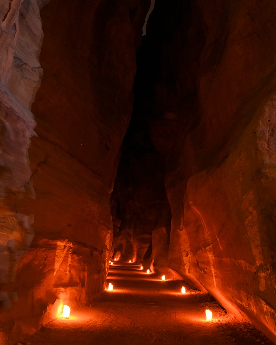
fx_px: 317
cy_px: 122
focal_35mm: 31
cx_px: 151
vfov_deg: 56.3
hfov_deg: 47.0
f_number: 7.1
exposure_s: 15
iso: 1000
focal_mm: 24
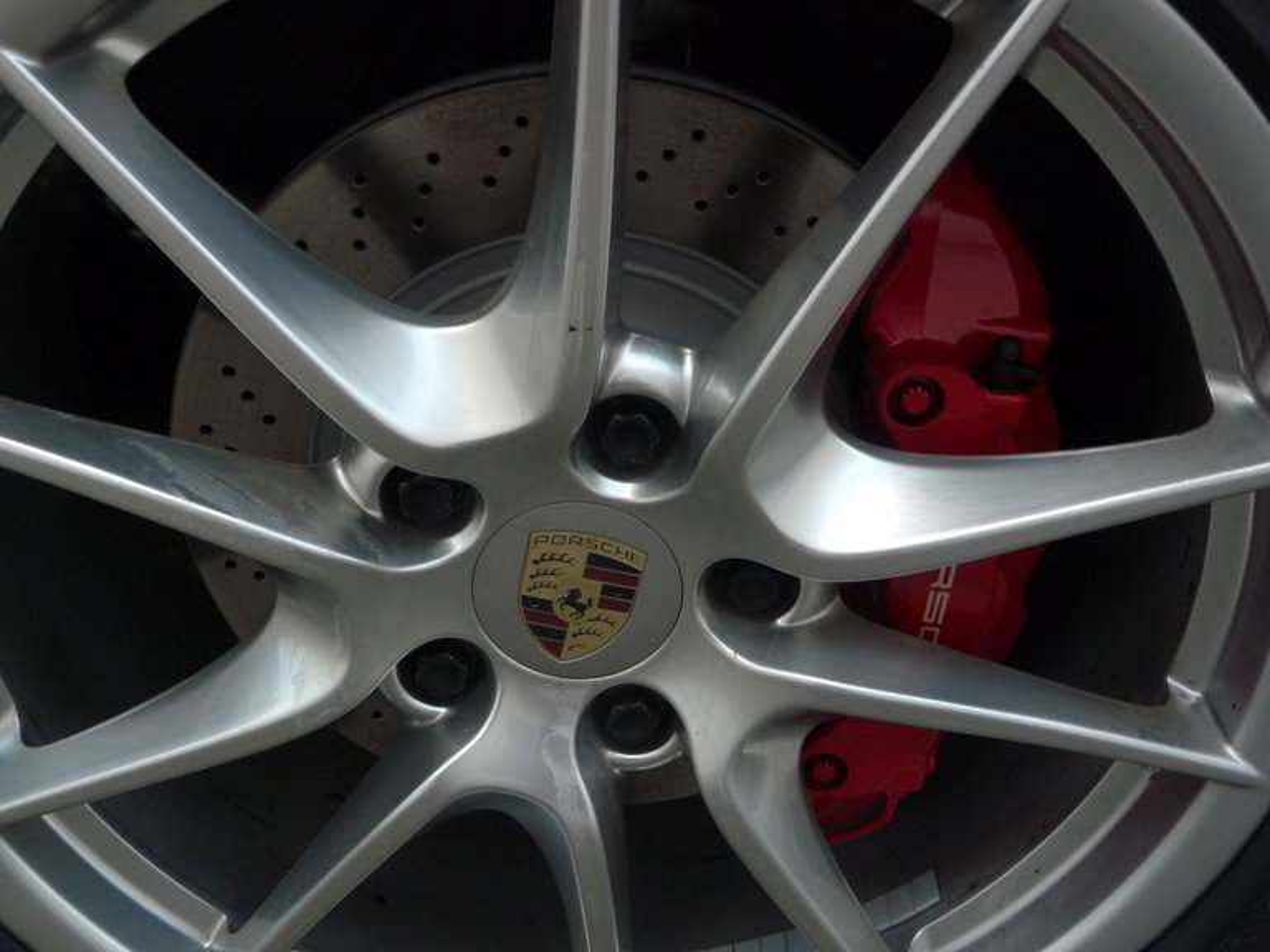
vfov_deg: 36.0
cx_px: 635
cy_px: 476
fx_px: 1468
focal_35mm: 40
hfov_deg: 46.8
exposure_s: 1/500
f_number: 3.9
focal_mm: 6.7
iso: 320
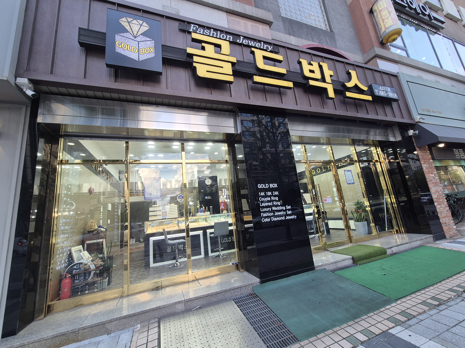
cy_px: 174
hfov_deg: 106.2
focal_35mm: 13
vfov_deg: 89.9
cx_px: 232
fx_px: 175
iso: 50
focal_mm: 2.2
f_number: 2.2
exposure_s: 1/120
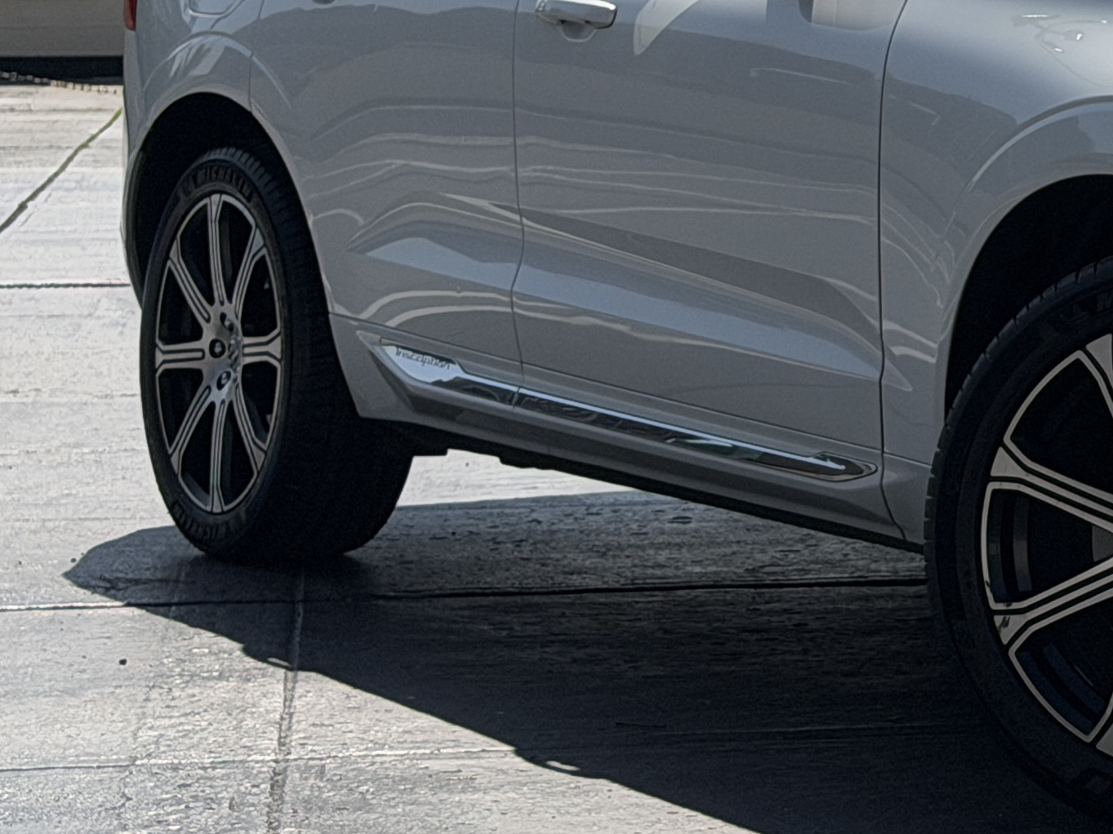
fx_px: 4565
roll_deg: +0.0
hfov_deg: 13.6
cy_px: -129
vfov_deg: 10.3
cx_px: 1279
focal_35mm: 142
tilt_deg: +0.0
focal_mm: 6.76
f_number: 1.78
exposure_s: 1/11364
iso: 64
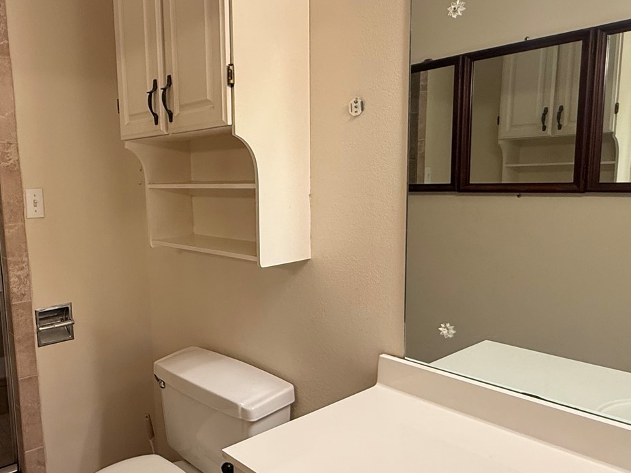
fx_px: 529
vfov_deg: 48.2
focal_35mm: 29
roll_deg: +2.6
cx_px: 153
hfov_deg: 58.3
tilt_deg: -8.0
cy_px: 248
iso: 200
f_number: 2.2
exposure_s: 1/120
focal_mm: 2.22
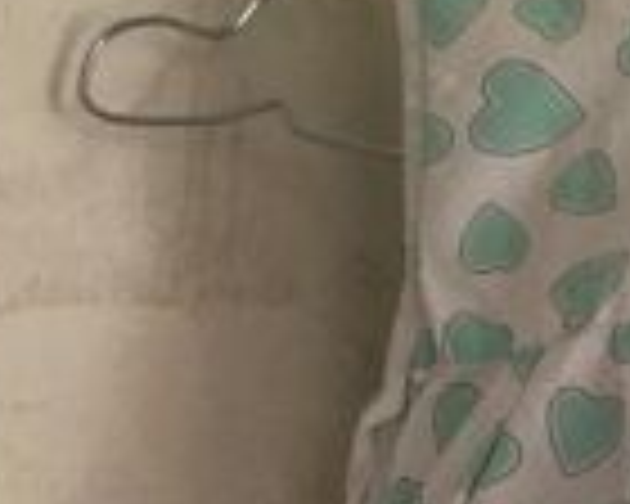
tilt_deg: +0.5
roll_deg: +1.2
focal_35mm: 129
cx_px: 940
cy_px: 940
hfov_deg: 14.0
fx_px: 2405
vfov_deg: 11.1
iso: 125
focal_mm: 4.15
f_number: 2.2
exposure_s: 1/33
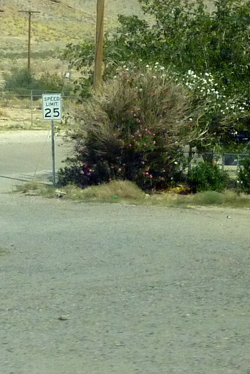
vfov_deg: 9.8
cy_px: 135
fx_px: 2175
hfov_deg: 6.5
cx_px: -73
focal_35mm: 209
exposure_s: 1/250
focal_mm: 9.1
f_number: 3.9
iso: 320
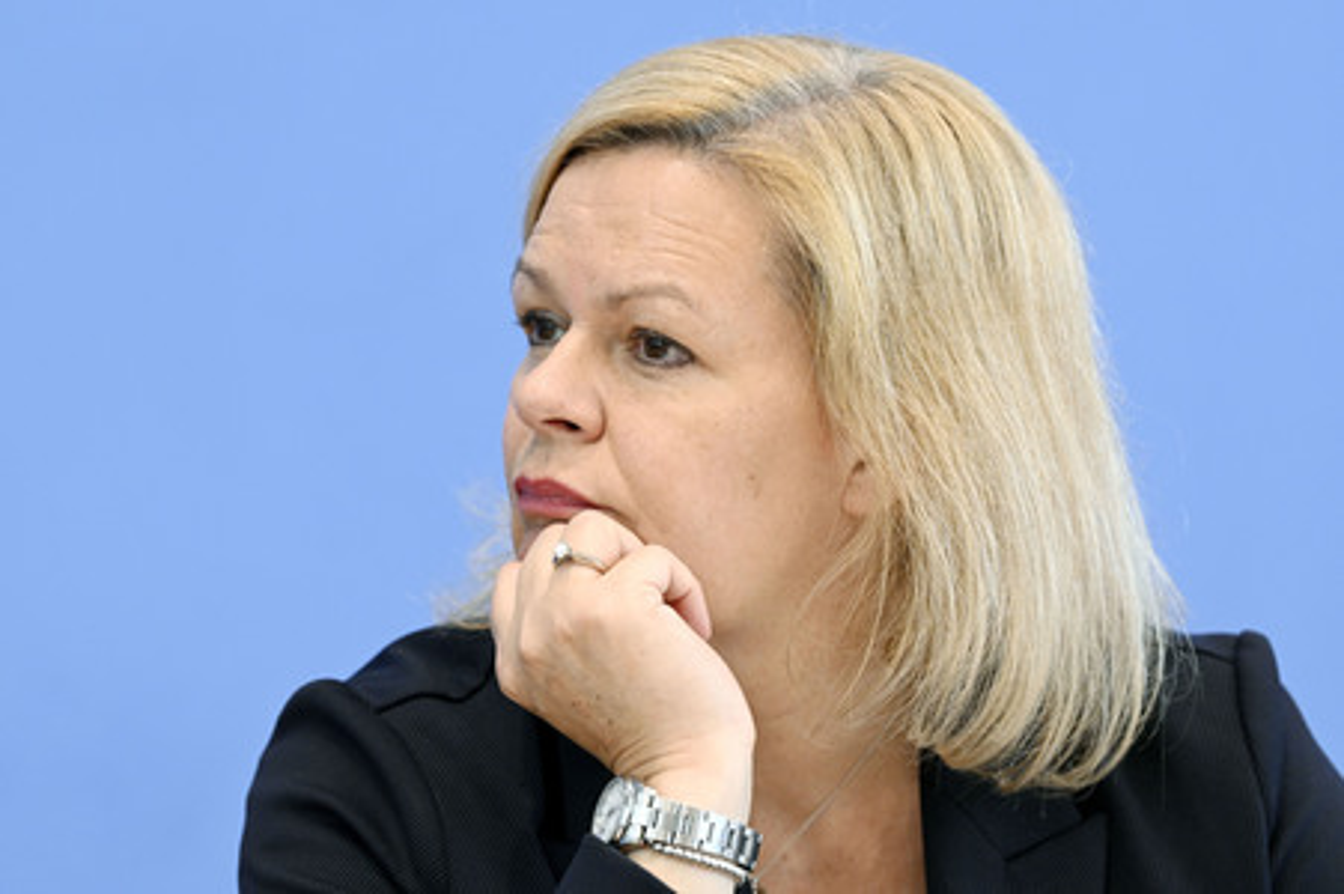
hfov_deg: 11.8
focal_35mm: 175
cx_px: 672
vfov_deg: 7.8
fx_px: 6528
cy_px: 447
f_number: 5.6
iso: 3200
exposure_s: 1/500
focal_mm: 175
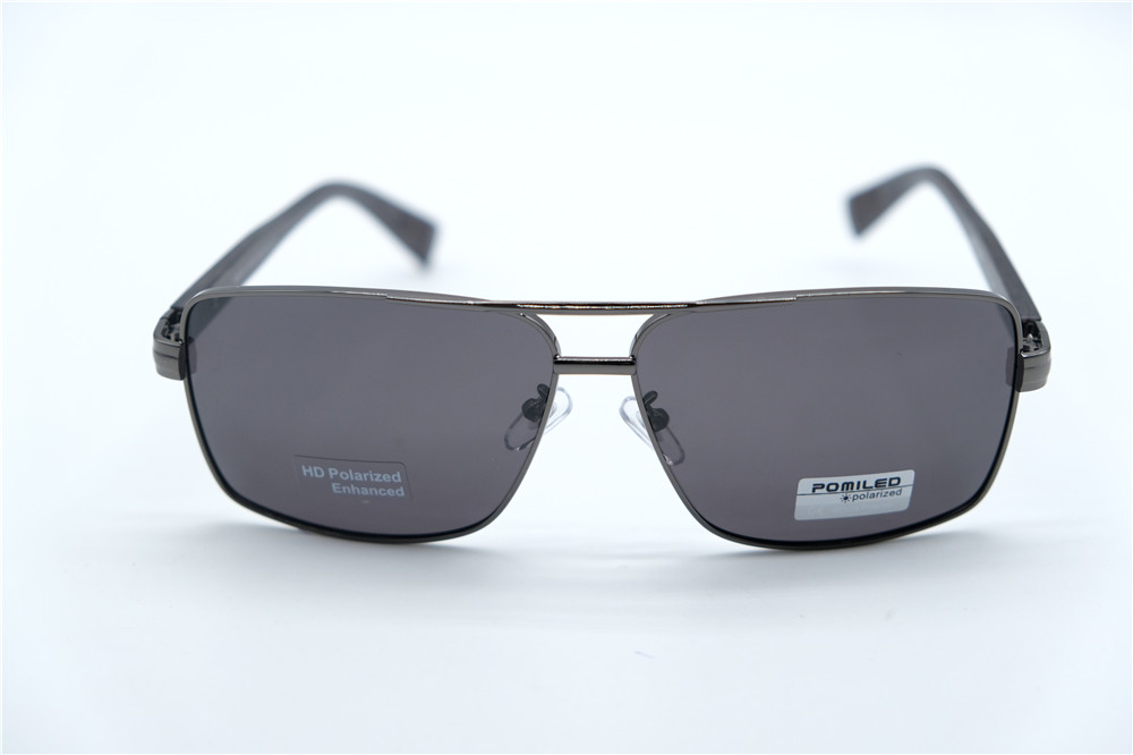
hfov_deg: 30.1
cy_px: 378
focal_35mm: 67
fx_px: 2108
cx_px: 566
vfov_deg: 20.3
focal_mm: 44.4
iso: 500
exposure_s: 1/1000
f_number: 4
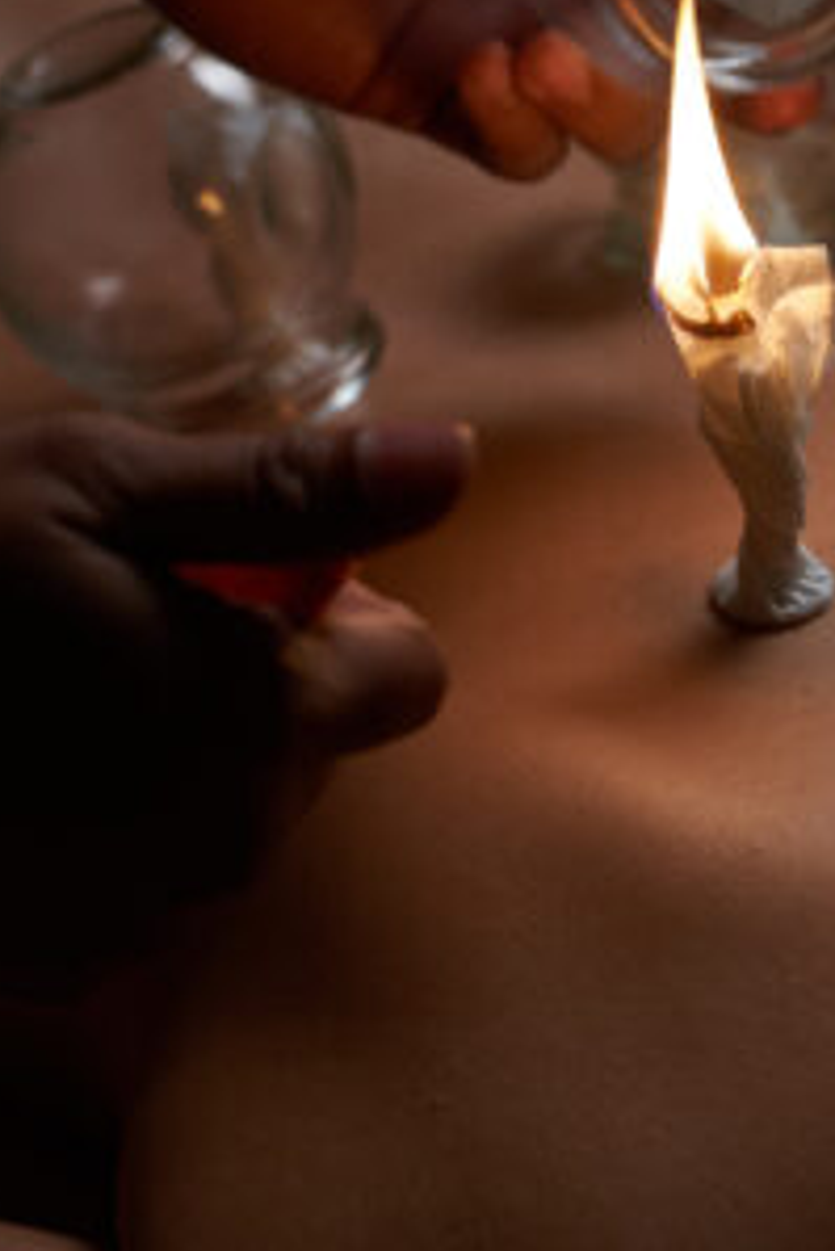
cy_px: 411
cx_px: 694
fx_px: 4900
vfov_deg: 14.5
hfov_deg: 9.7
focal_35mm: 141
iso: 100
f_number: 2.8
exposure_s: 1/60
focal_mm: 41
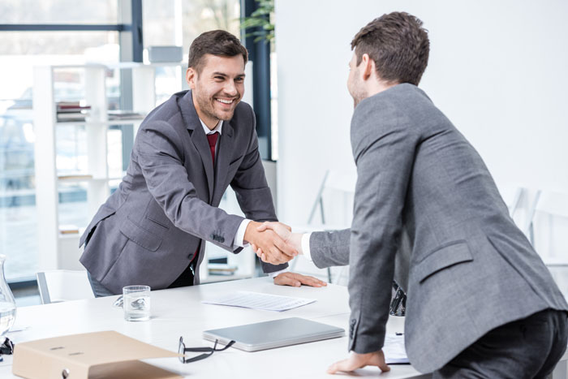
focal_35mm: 90
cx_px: 284
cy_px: 190
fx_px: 1420
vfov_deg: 15.2
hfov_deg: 22.6
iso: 400
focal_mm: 90
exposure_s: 1/125
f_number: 4
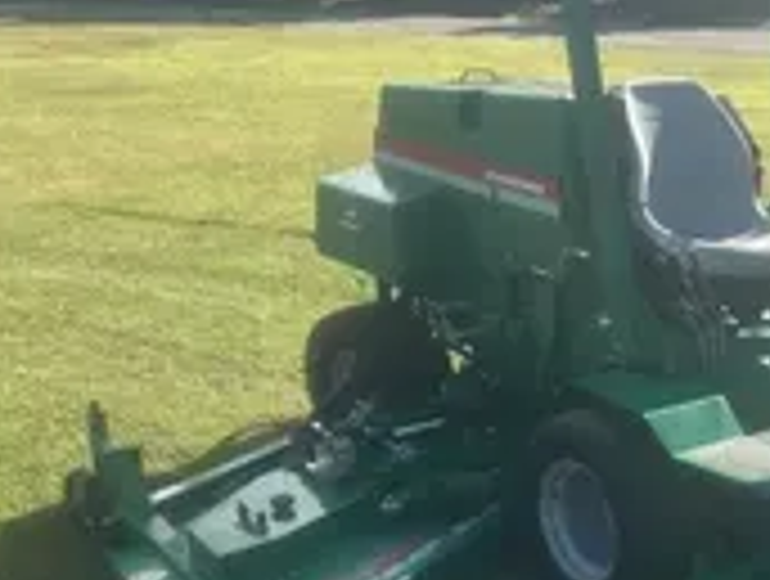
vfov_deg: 25.8
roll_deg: +1.7
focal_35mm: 56
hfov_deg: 33.1
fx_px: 1248
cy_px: 454
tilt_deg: -18.5
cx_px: 644
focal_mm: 6.86
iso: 80
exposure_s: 1/1949
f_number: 1.78
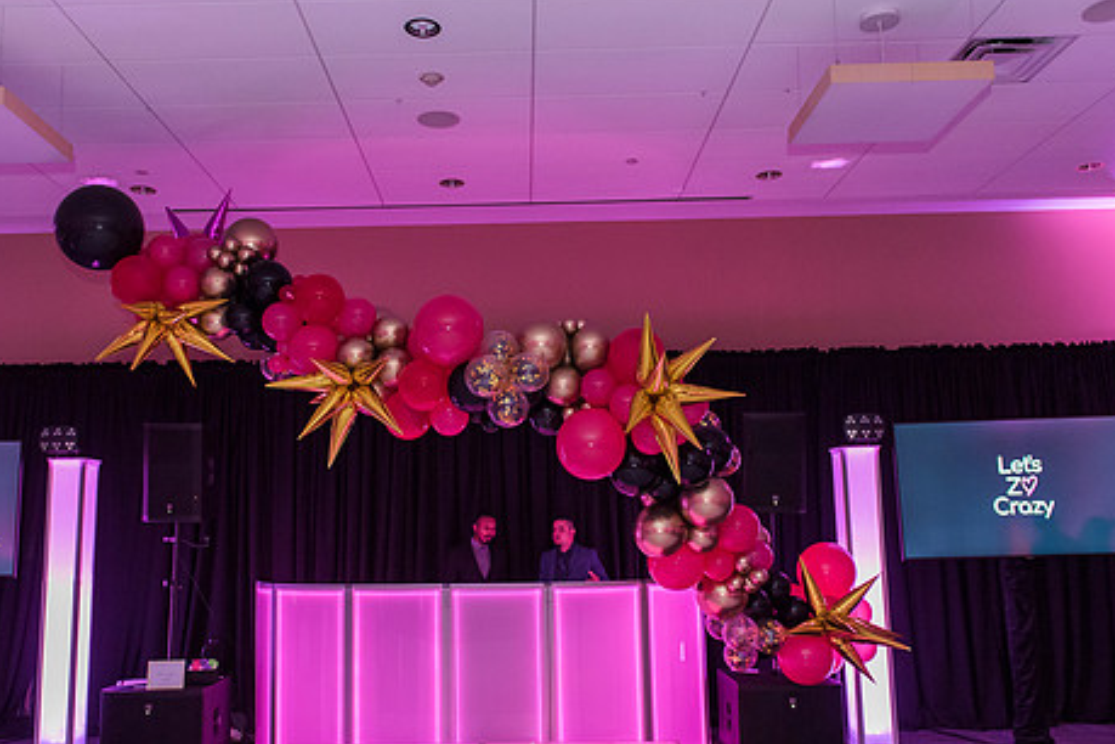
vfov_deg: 41.1
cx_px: 498
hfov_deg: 58.6
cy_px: 400
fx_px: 991
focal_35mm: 32
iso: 2000
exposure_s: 1/60
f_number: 3.5
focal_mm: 24
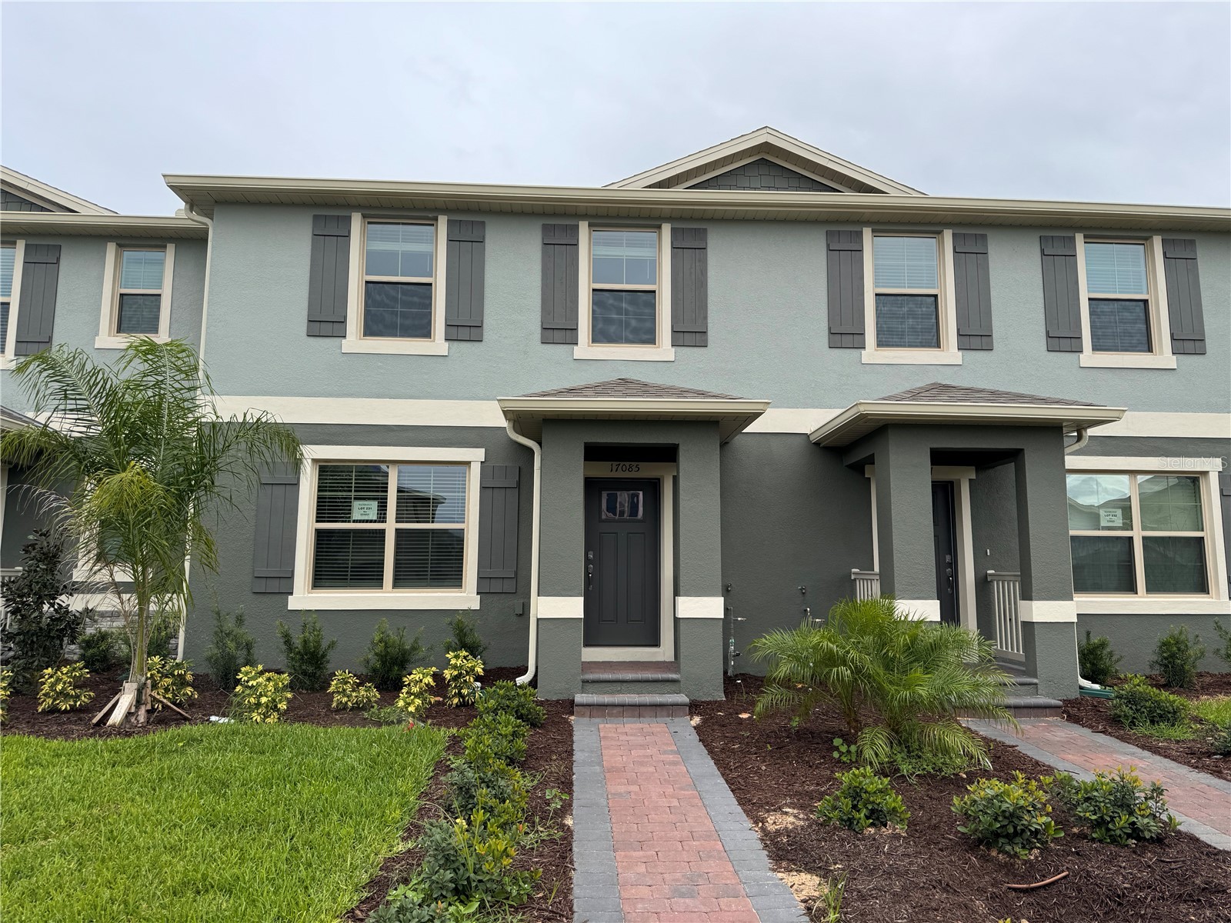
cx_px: 616
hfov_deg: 71.6
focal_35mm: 24
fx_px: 853
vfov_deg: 56.8
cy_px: 462
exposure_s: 1/2174
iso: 80
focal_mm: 6.86
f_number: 1.78
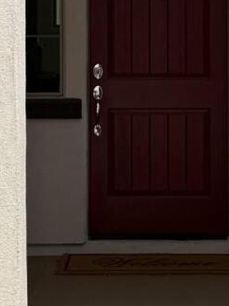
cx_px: 146
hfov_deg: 10.0
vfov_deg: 13.1
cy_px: -20
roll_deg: +0.1
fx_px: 1305
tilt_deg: +0.7
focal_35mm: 148
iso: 80
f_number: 1.78
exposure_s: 1/3953
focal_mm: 6.76
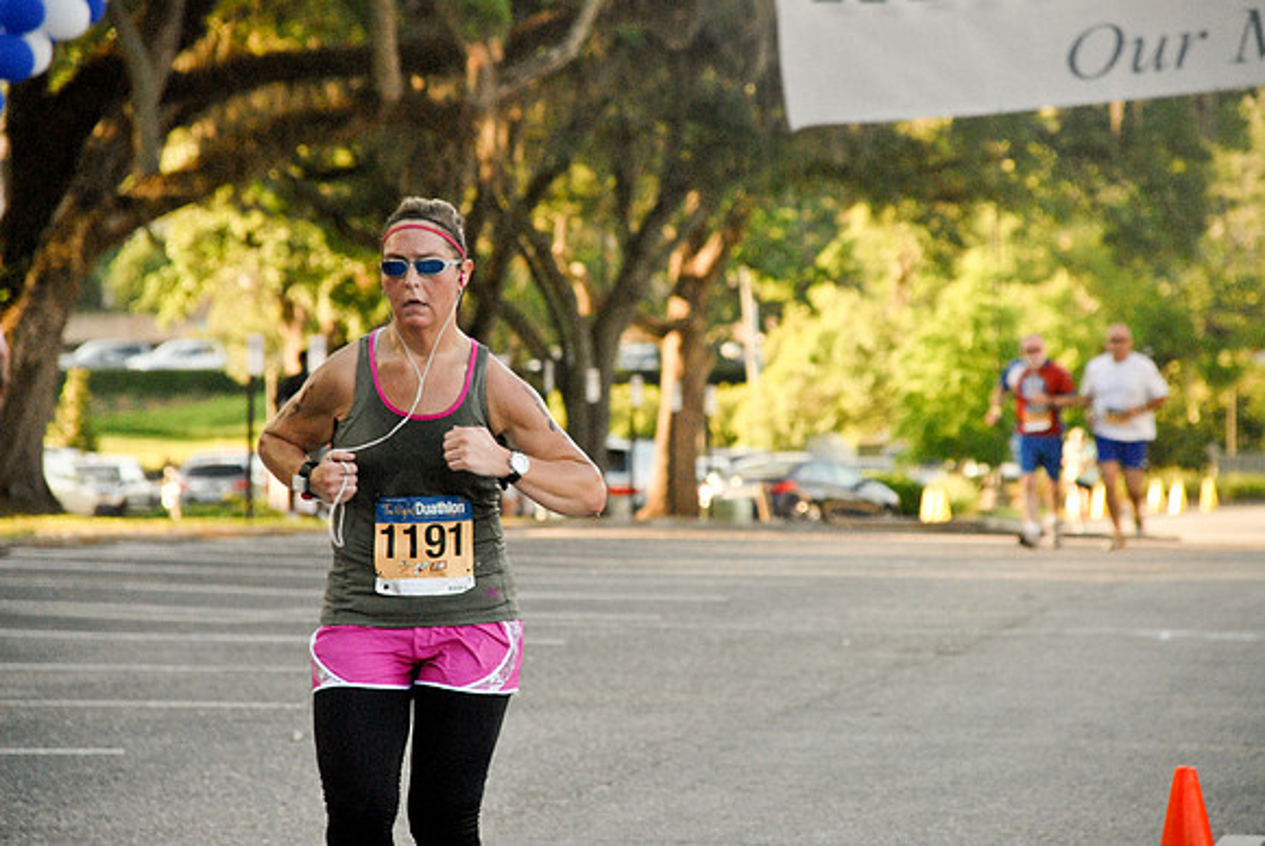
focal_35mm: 188
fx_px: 6595
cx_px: 632
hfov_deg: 11.0
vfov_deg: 7.3
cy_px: 423
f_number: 5.6
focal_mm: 125
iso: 800
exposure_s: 1/500
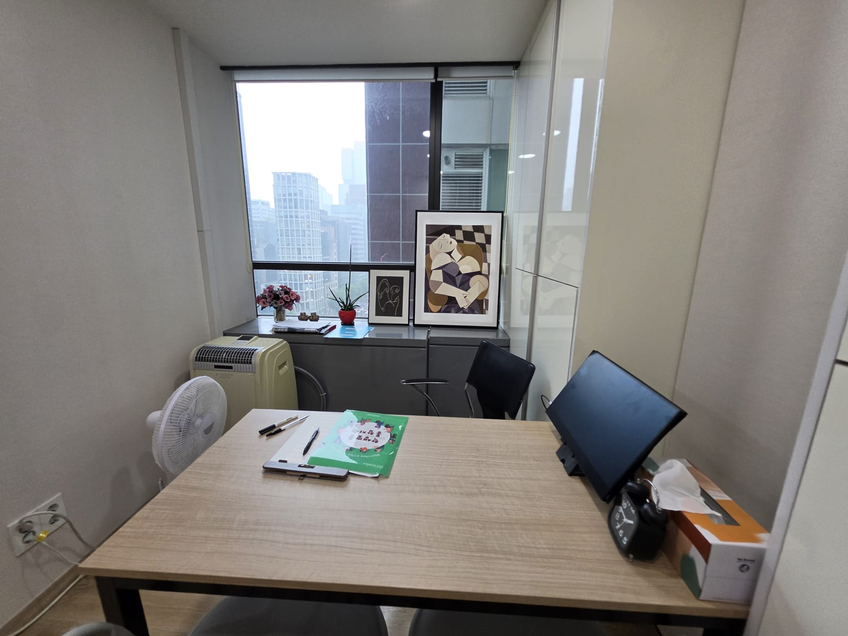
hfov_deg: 106.2
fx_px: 318
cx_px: 424
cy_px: 318
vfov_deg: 89.9
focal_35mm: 13
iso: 100
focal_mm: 2.2
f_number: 1.9
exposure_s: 1/120
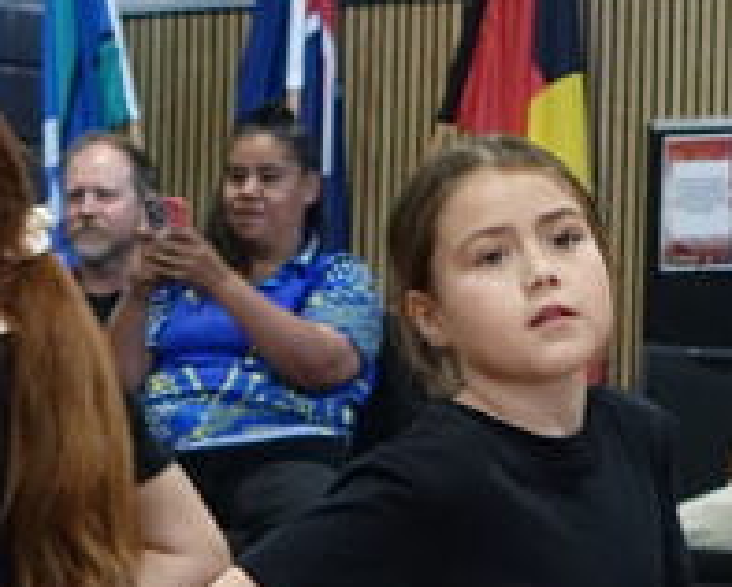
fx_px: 7221
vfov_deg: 4.6
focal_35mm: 333
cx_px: -78
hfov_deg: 5.8
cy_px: 752
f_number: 2.8
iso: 640
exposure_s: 1/80
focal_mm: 25.59
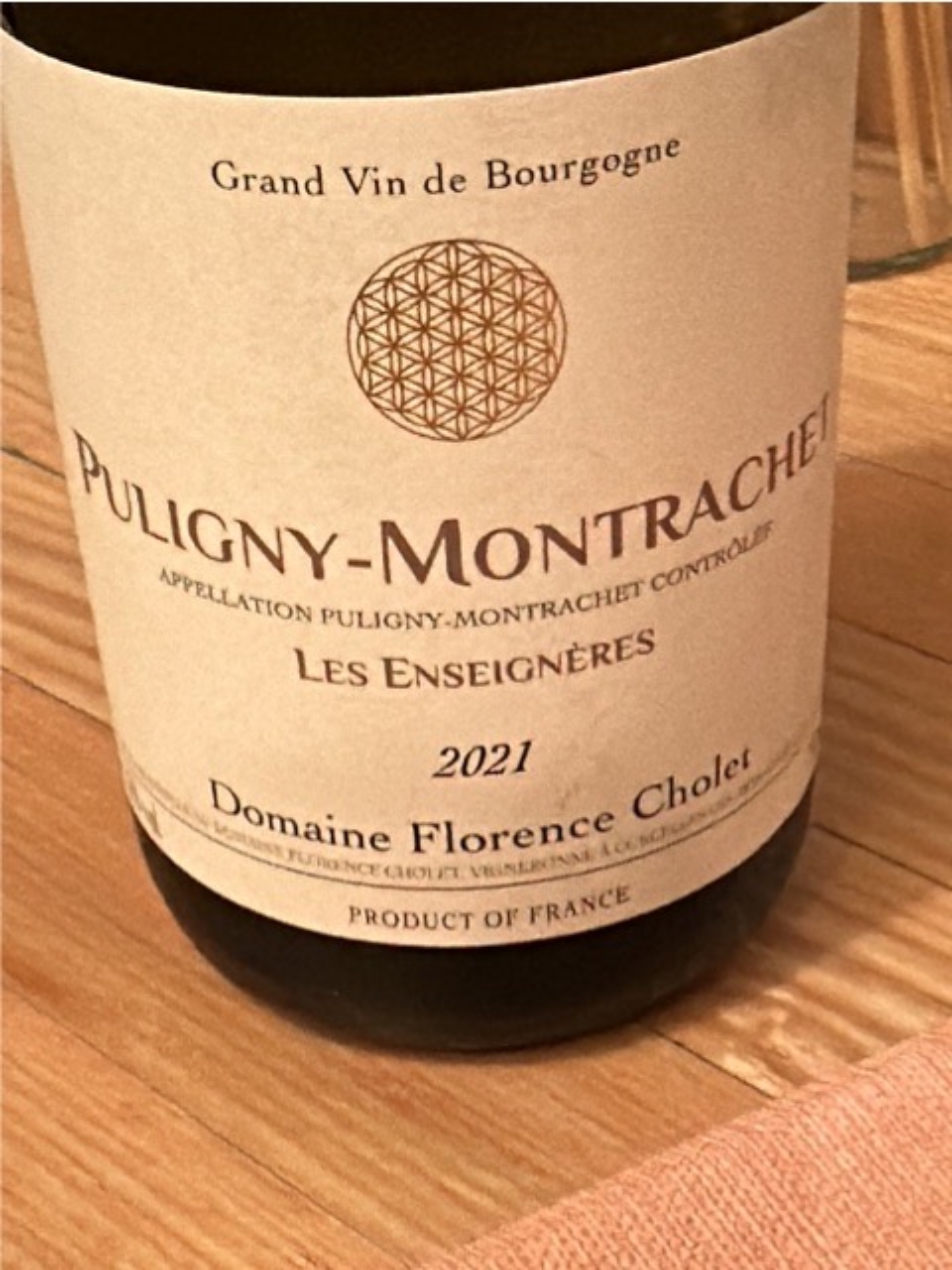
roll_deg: +2.1
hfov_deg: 45.4
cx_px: 476
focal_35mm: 31
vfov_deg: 58.4
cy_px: 635
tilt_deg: -33.5
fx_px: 1137
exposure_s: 1/50
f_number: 2.2
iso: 1000
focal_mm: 2.22
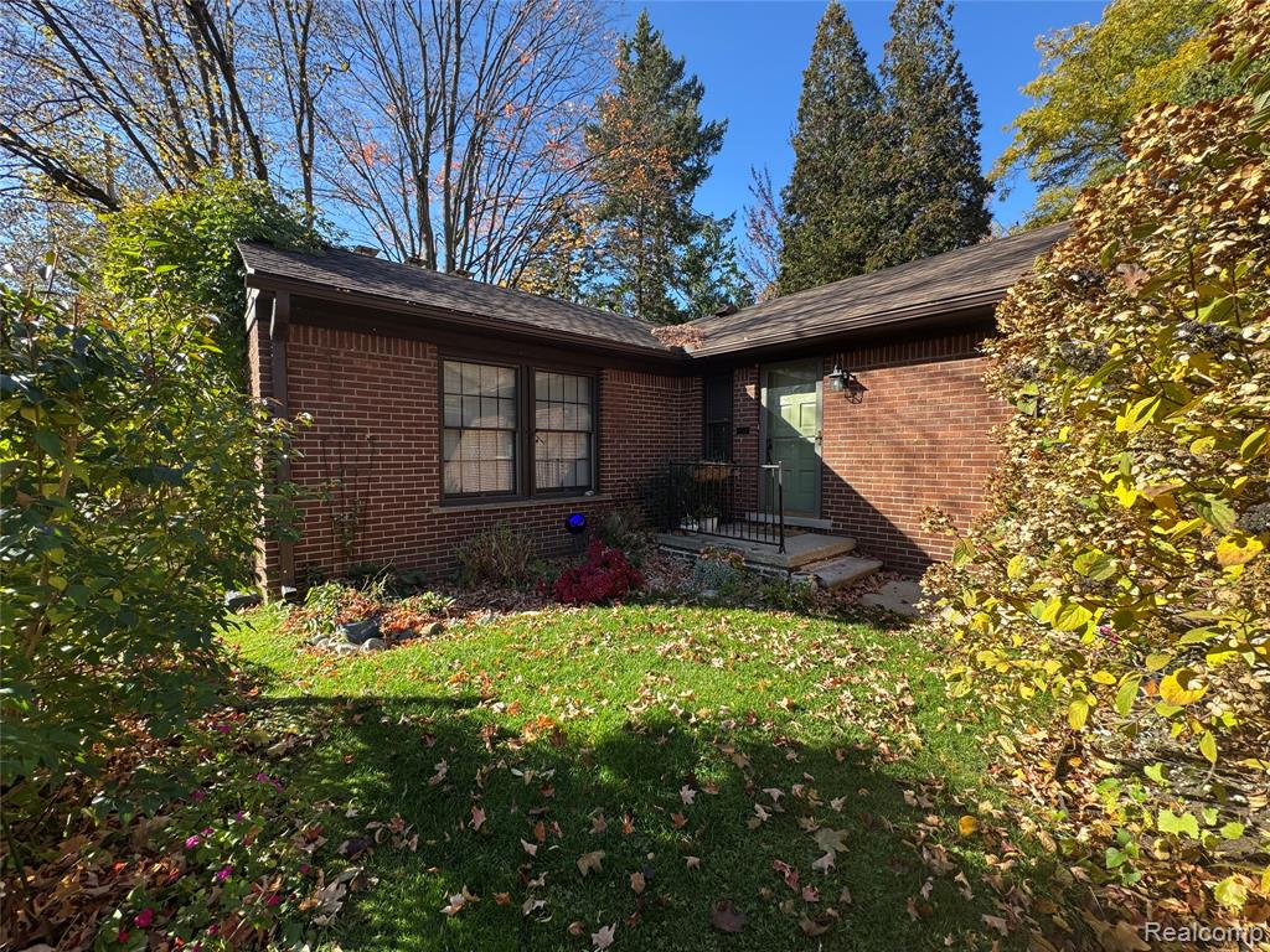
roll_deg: +0.1
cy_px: 476
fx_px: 514
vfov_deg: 85.7
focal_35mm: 14
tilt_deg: -2.4
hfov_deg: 102.1
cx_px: 635
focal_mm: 2.22
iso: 40
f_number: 2.2
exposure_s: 1/290
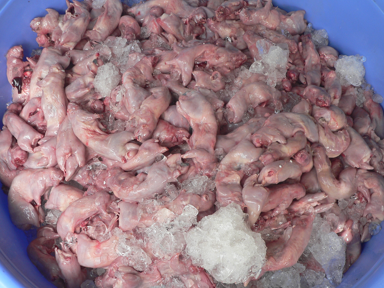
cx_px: 192
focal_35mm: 50
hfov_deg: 38.2
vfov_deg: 29.1
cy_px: 144
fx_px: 555
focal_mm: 8.3
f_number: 2.8
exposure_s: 1/60
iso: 100
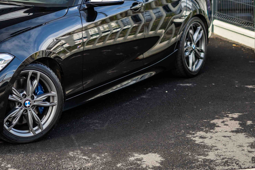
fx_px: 814
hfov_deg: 17.5
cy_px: 8
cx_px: 24
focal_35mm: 115
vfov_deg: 11.8
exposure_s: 1/320
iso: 100
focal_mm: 50
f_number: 2.2
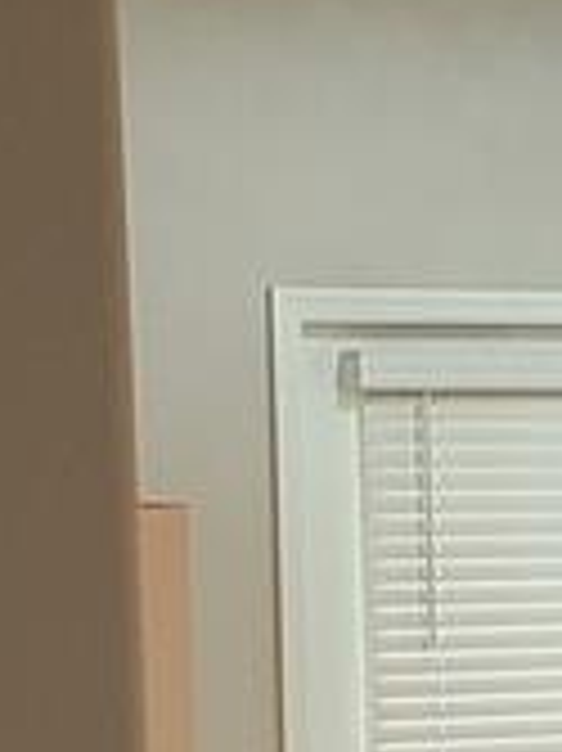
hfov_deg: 7.5
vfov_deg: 10.3
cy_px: 1054
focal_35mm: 187
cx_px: 1259
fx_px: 4053
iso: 125
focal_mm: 5.4
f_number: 1.8
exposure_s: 1/60
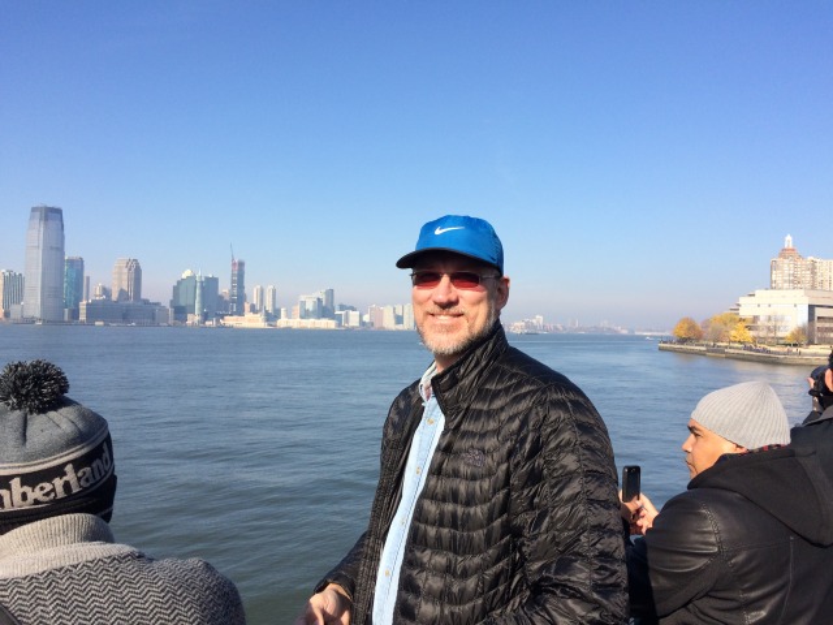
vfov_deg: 48.2
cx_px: 416
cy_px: 312
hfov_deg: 61.7
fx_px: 698
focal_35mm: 29
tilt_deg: -0.5
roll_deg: -1.3
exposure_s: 1/1866
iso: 32
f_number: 2.2
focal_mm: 4.15
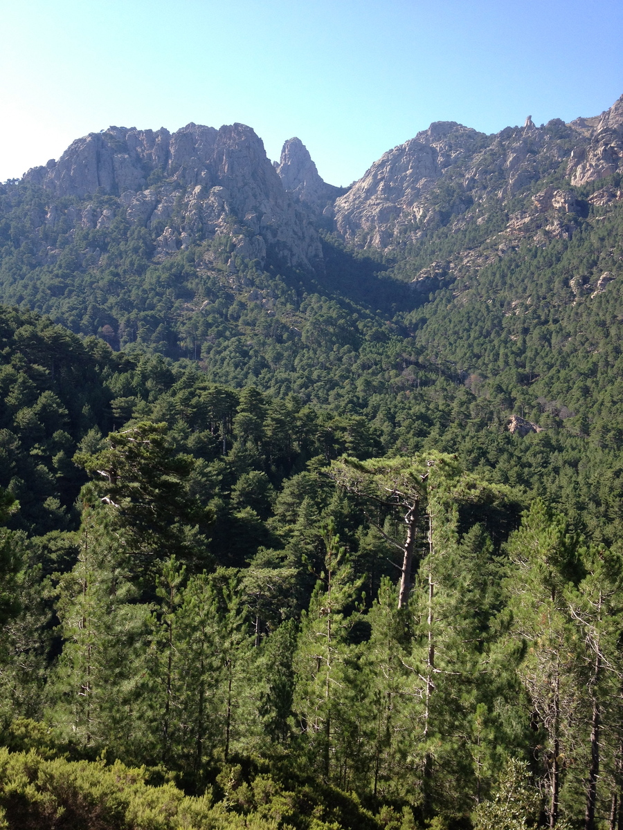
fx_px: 840
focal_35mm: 35
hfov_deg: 40.7
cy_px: 415
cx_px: 312
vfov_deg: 52.6
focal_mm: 4.28
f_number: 2.4
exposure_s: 1/557
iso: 64
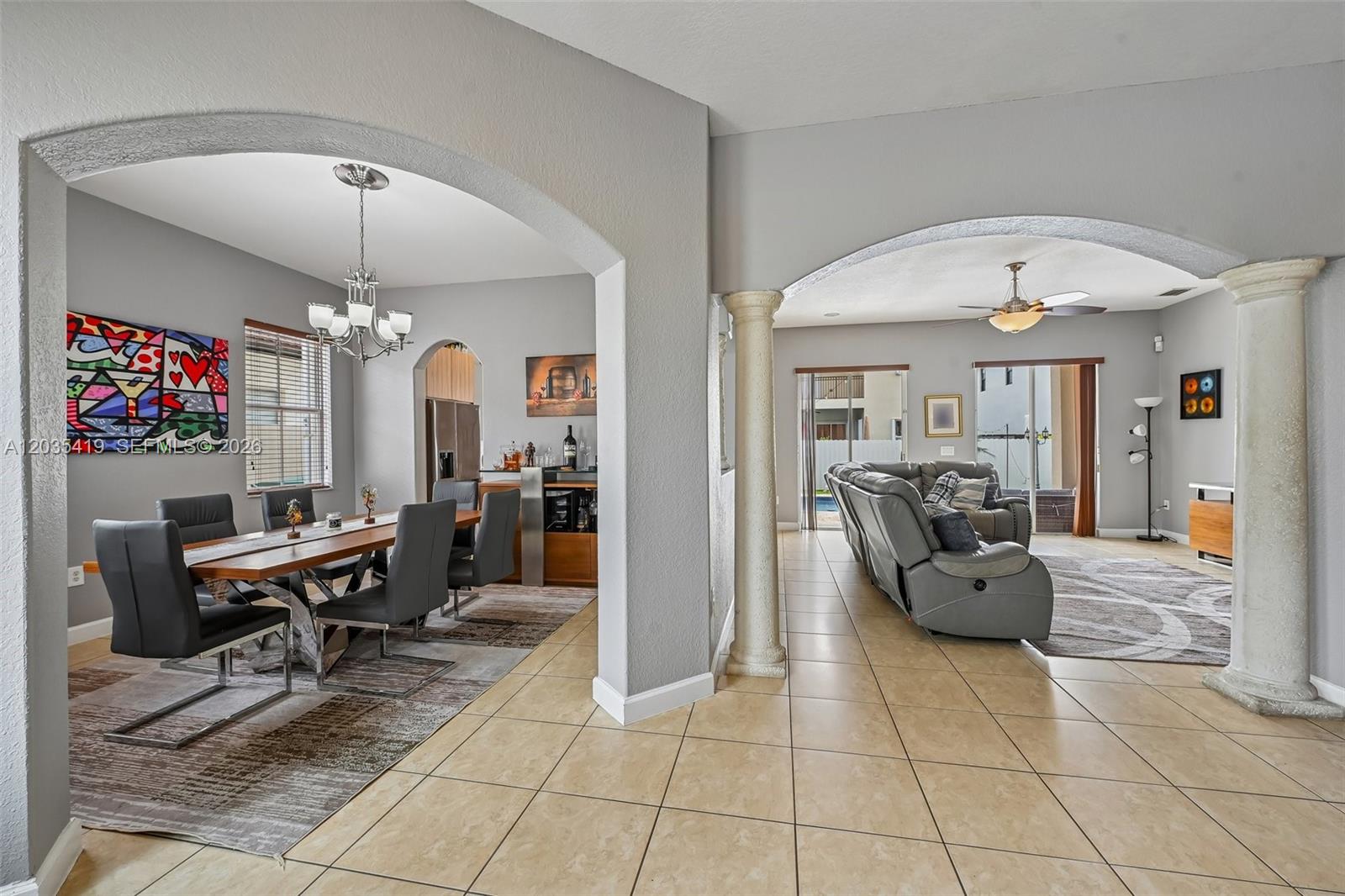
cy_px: 448
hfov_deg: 104.3
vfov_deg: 81.2
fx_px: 523
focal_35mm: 14
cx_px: 672
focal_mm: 14
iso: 320
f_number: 9
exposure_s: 1/60
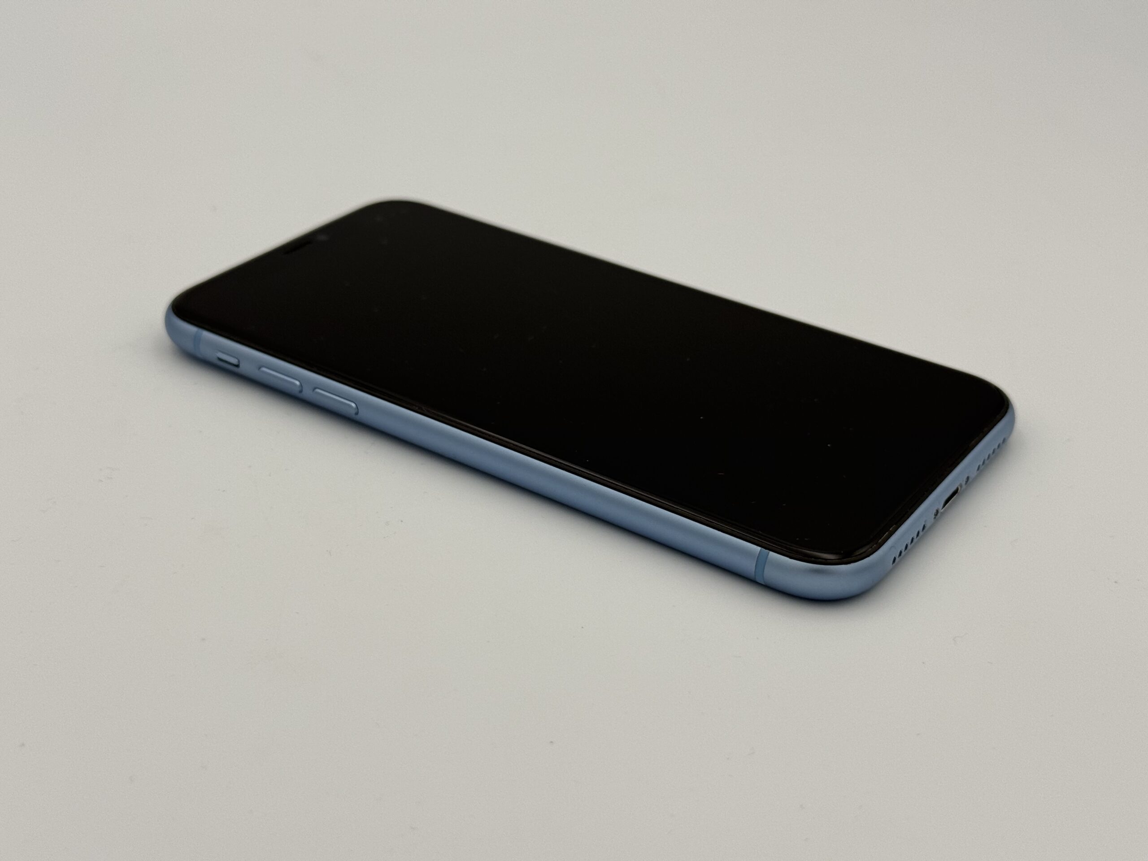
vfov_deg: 30.3
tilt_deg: -29.8
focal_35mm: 48
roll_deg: -2.0
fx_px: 1592
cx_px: 574
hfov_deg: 39.7
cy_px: 430
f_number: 1.78
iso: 64
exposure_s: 1/1070
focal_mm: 6.76
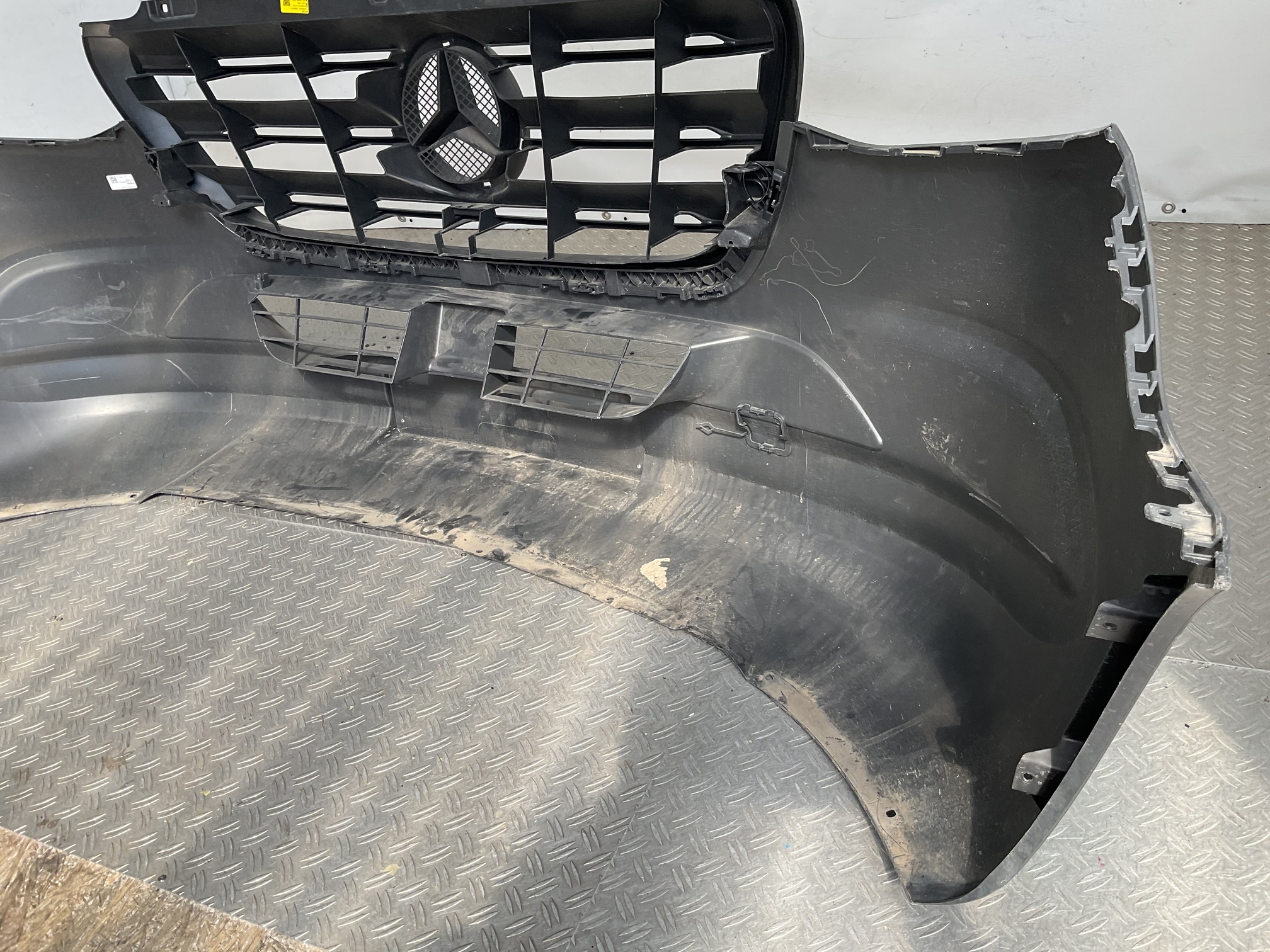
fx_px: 1064
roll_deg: +10.9
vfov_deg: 48.2
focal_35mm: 29
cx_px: 635
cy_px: 476
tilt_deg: -32.9
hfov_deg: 61.7
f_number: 1.8
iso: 16
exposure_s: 1/280
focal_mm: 3
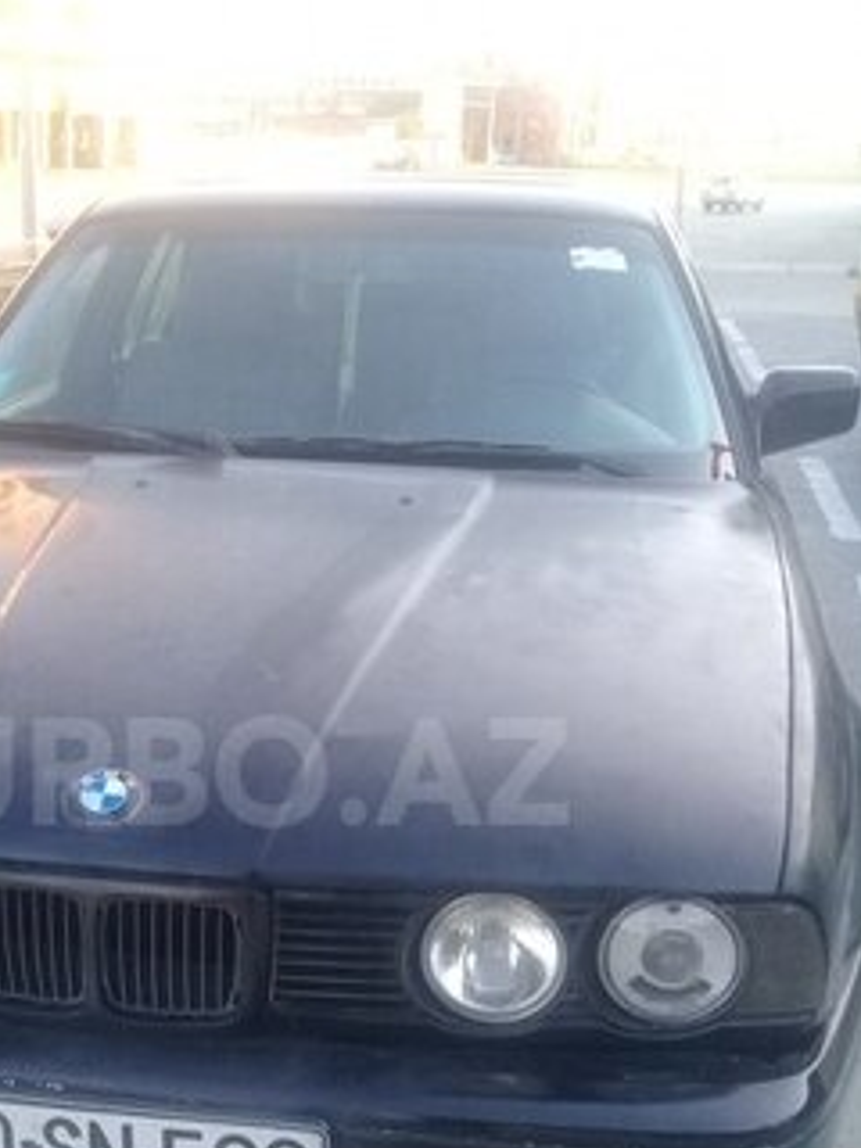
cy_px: 771
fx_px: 1592
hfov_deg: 29.7
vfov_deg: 39.2
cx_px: 201
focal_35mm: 48
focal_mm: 3.3
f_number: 2.2
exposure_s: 1/100
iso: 50
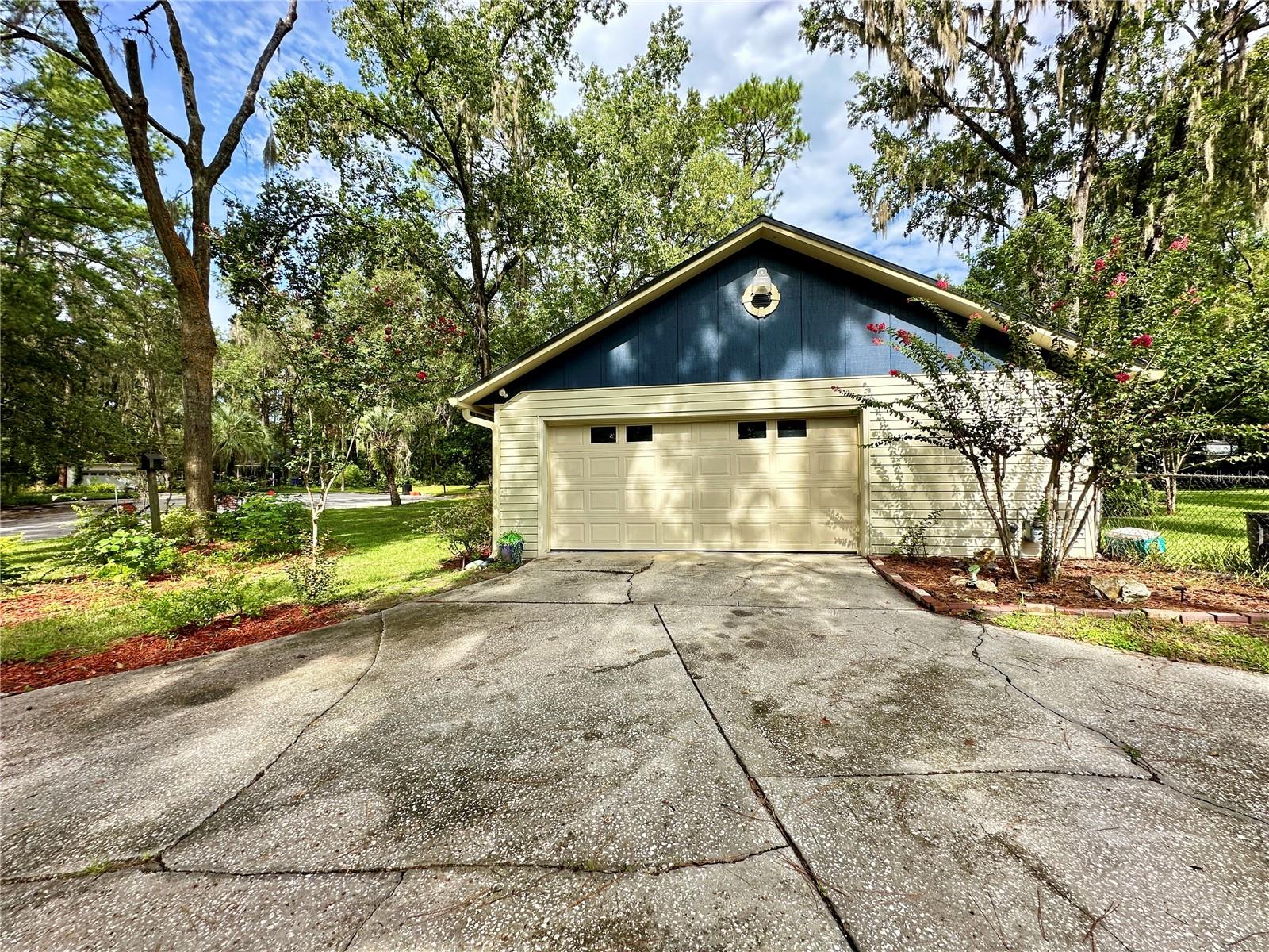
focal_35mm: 14
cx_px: 634
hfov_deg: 102.1
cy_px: 476
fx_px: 513
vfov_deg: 85.7
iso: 40
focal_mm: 2.22
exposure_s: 1/509
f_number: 2.2
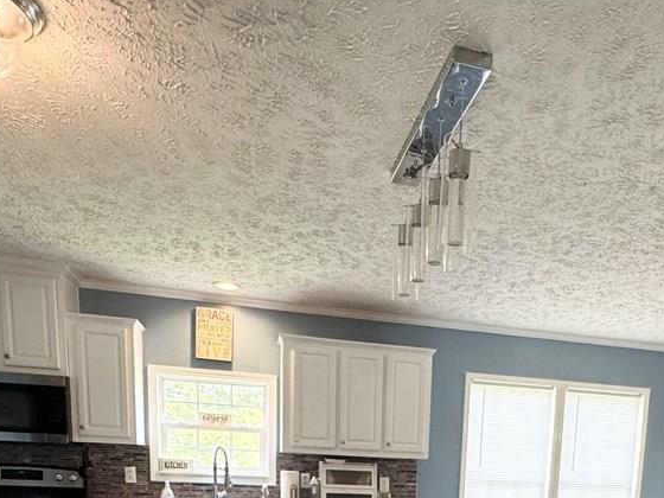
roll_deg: -3.8
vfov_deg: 36.8
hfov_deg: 56.0
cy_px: 556
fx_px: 614
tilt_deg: -10.4
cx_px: 421
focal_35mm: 32
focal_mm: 2.22
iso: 160
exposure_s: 1/120
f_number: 2.2
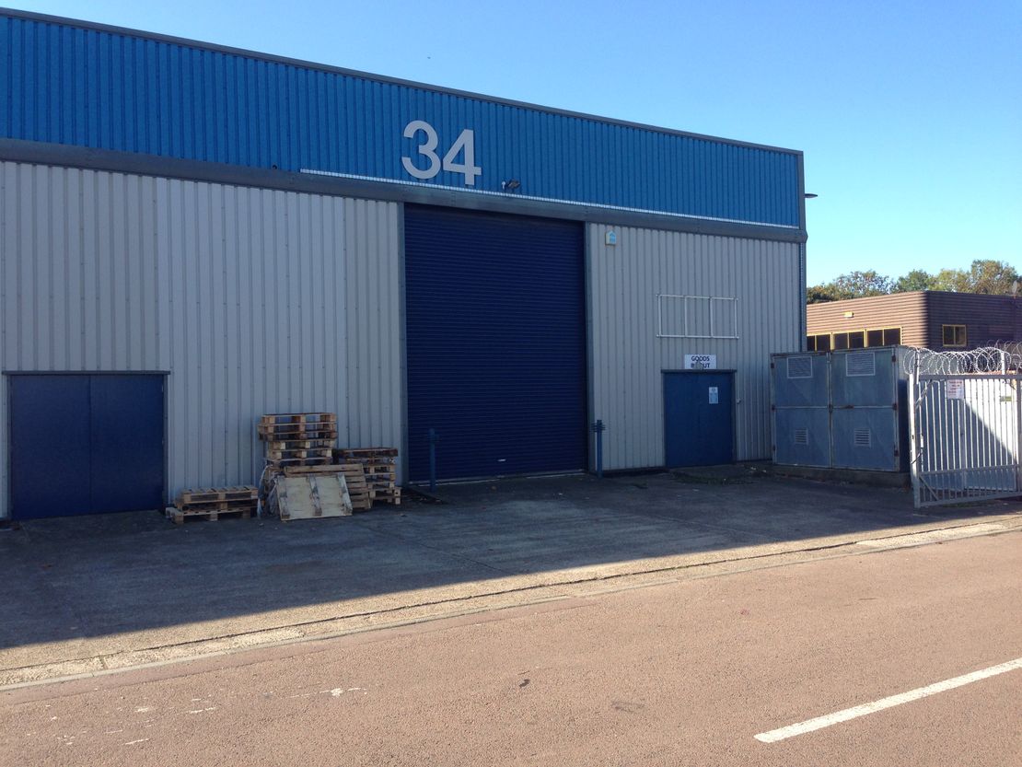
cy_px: 384
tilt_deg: +3.4
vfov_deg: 43.0
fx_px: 975
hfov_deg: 55.3
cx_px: 511
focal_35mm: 33
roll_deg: +0.2
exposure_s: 1/547
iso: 50
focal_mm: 4.12
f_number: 2.4
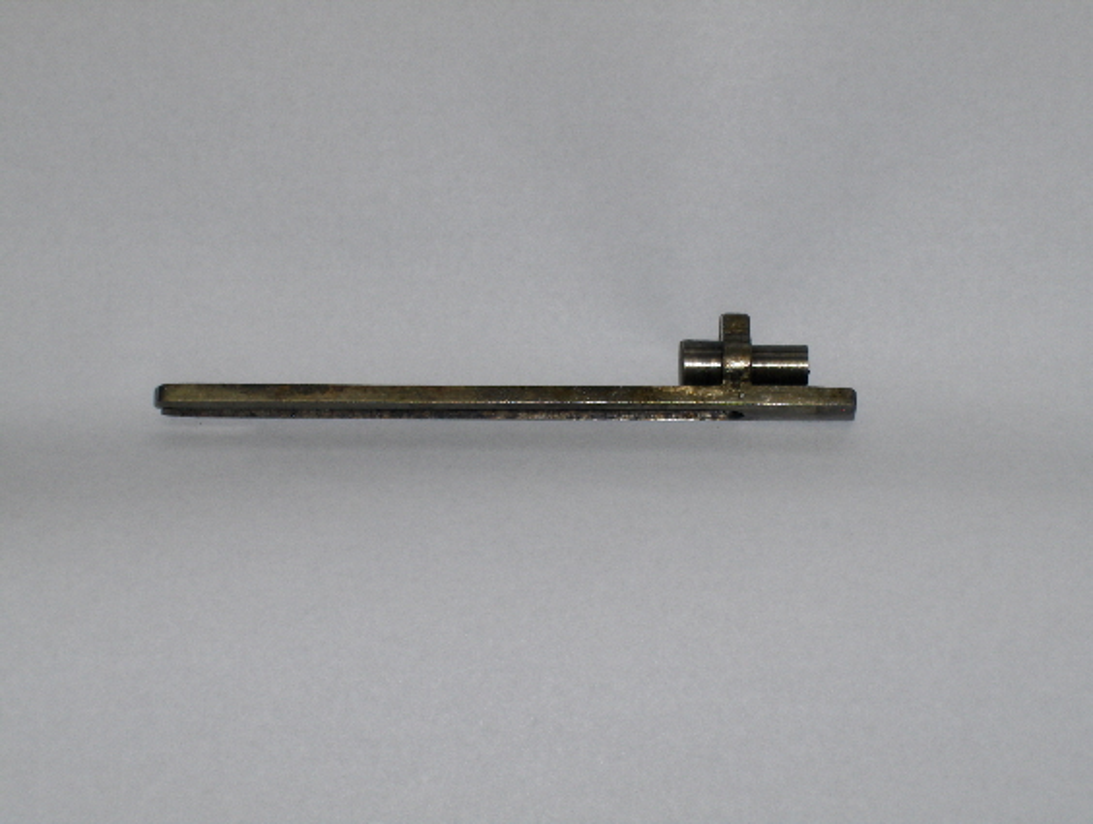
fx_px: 3131
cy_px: 412
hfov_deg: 19.8
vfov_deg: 15.0
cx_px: 546
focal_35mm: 99
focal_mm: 20.9
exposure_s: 1/100
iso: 100
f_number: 4.7
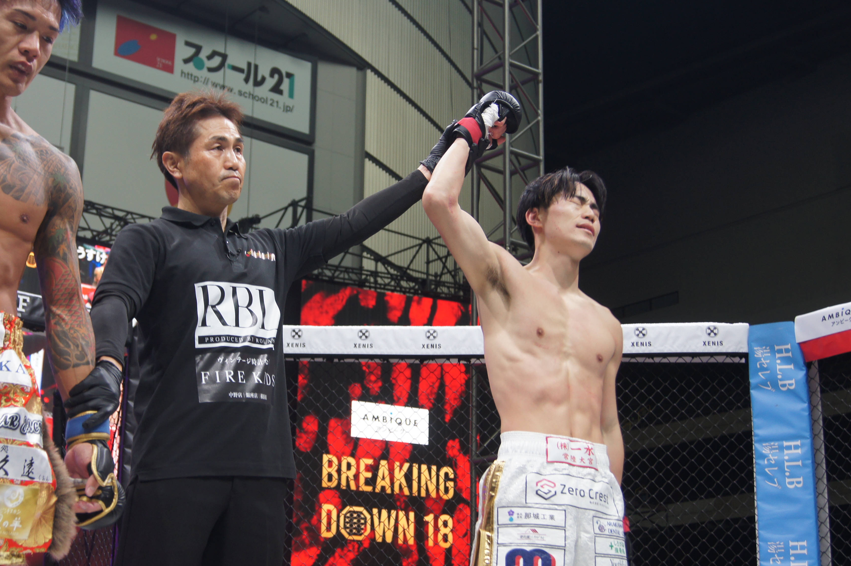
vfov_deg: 22.6
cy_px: 257
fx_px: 1417
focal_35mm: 60
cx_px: 298
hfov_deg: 33.2
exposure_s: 1/50
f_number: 4.5
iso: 200
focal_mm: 30
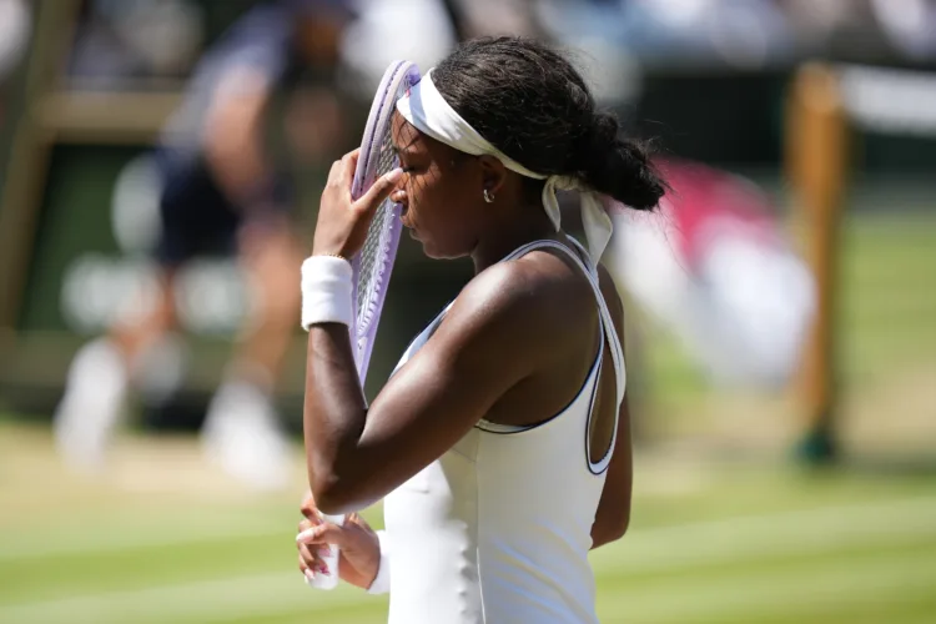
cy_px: 312
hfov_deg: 5.2
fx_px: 10399
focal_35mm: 400
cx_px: 468
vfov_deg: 3.4
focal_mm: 400
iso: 250
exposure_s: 1/2000
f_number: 2.8
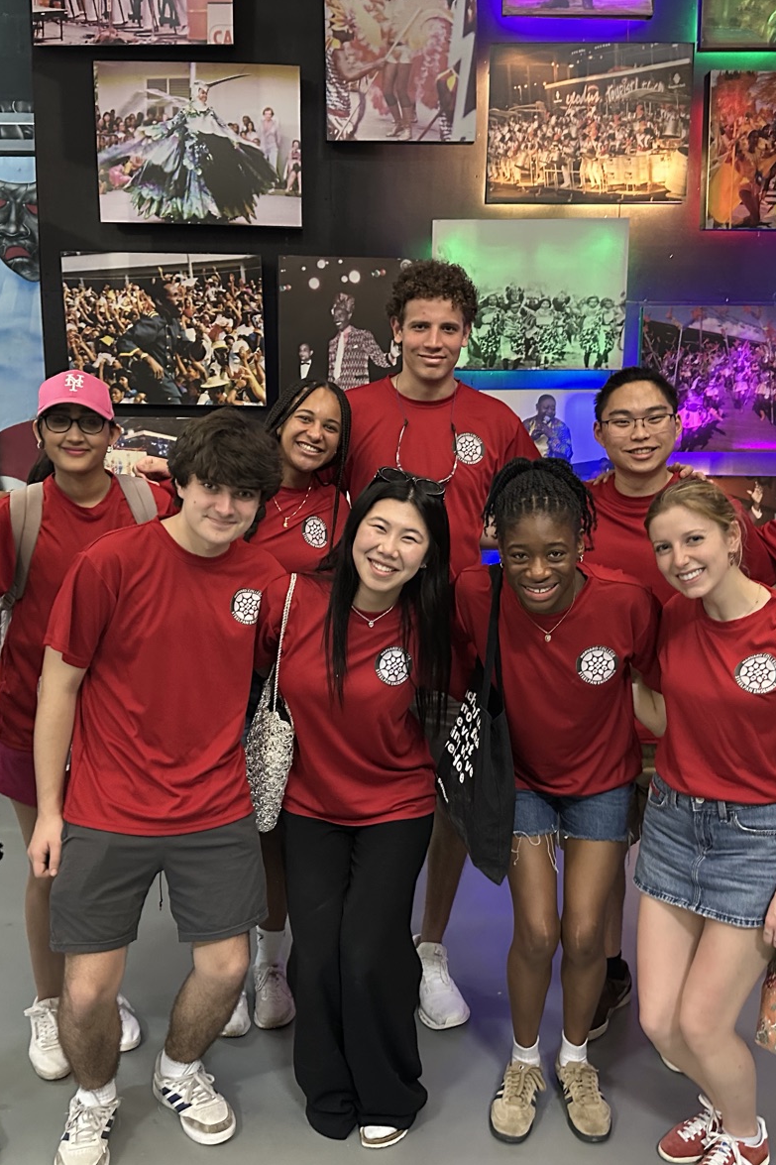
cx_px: 418
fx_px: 1100
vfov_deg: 55.8
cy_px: 573
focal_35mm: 34
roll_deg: +0.5
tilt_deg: -9.1
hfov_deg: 38.8
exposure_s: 1/30
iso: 1000
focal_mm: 6.86
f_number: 1.78
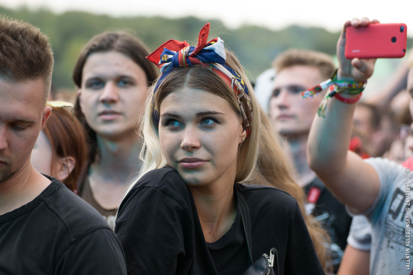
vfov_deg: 7.3
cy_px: 138
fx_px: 2151
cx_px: 206
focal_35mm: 188
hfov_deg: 11.0
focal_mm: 125
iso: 200
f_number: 4.5
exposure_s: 1/200
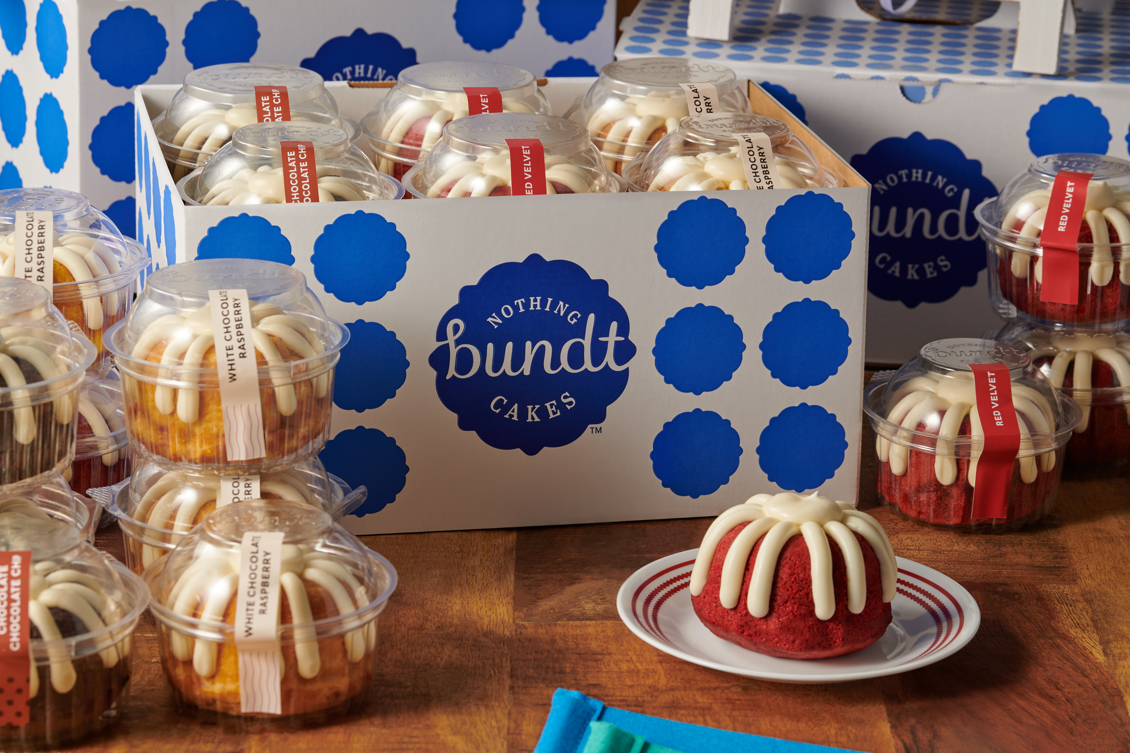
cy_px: 376
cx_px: 565
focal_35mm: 112
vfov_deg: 12.2
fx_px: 3515
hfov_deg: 18.3
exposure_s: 1/160
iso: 100
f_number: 10
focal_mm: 112
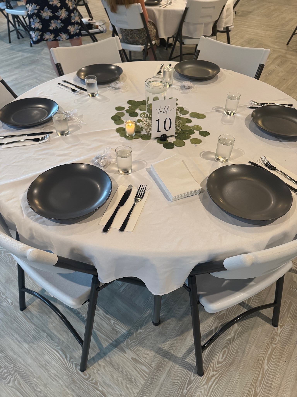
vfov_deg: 71.6
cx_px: 148
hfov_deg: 56.8
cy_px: 198
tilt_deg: -44.2
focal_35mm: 24
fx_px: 275
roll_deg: -1.2
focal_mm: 6.76
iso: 320
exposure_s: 1/60
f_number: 1.78
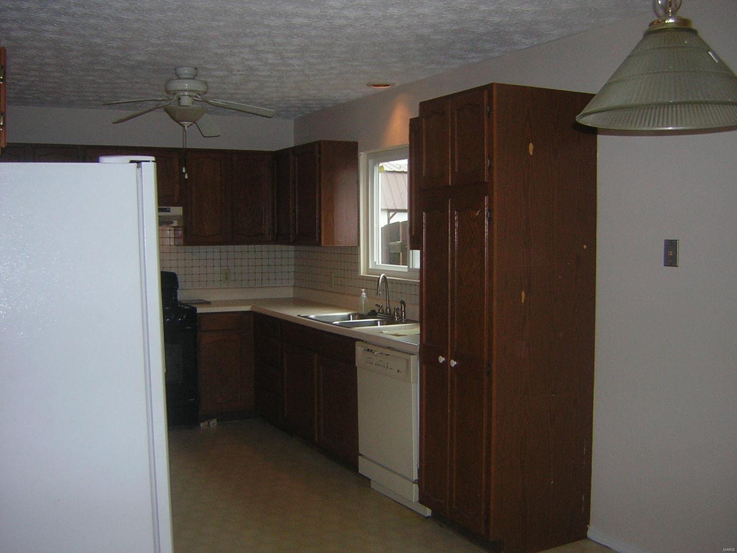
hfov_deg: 51.4
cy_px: 276
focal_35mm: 36
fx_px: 766
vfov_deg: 39.7
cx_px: 368
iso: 69
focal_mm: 4.7
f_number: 2.6
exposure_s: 1/60.1
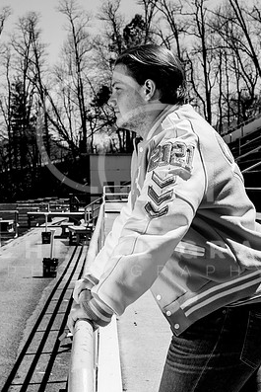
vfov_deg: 23.9
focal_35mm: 85
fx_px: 923
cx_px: 143
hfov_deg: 16.1
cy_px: 175
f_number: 11
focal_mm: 50
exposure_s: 1/200
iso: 125
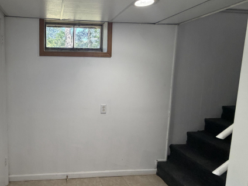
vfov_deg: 61.0
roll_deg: -2.0
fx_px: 158
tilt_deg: -7.5
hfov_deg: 72.1
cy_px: 87
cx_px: 68
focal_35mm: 22
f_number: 2.2
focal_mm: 2.22
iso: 250
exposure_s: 1/120
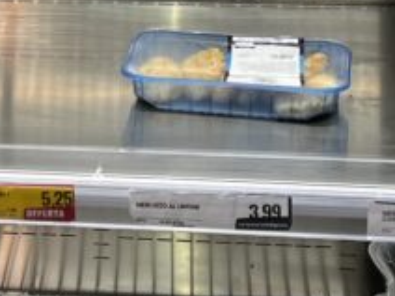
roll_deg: +2.0
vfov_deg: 9.9
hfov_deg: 13.1
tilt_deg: -17.4
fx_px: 1677
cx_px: -50
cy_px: -78
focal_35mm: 147
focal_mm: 5.7
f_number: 1.5
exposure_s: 1/100
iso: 40
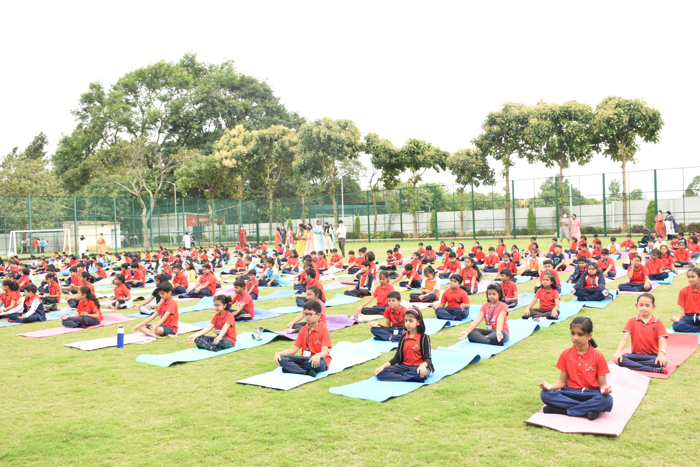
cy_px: 234
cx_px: 350
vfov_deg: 38.4
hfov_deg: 55.1
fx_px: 671
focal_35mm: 34
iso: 200
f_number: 5
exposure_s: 1/200
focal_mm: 23
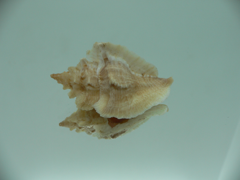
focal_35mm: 35
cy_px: 90
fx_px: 243
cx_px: 120
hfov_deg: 52.6
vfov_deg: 40.7
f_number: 2.8
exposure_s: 1/80
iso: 80
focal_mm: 4.6
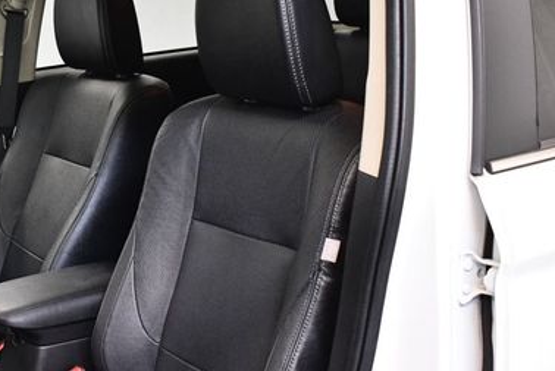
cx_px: 97
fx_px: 941
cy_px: 264
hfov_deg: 31.8
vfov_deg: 22.2
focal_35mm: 61
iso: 2000
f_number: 3.5
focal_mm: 18
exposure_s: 1/125
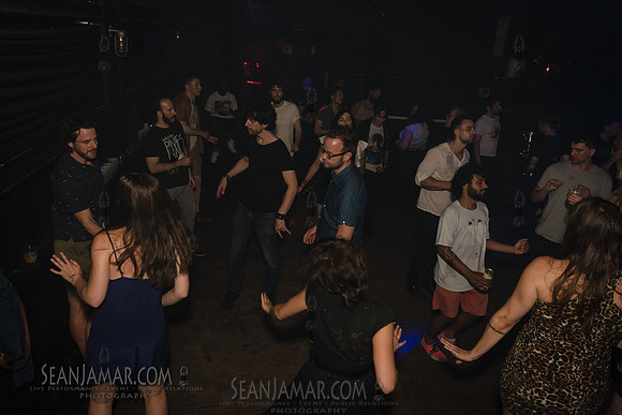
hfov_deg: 67.4
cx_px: 311
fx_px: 467
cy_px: 208
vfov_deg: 48.0
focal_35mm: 27
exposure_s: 1/250
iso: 2000
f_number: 3.5
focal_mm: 27
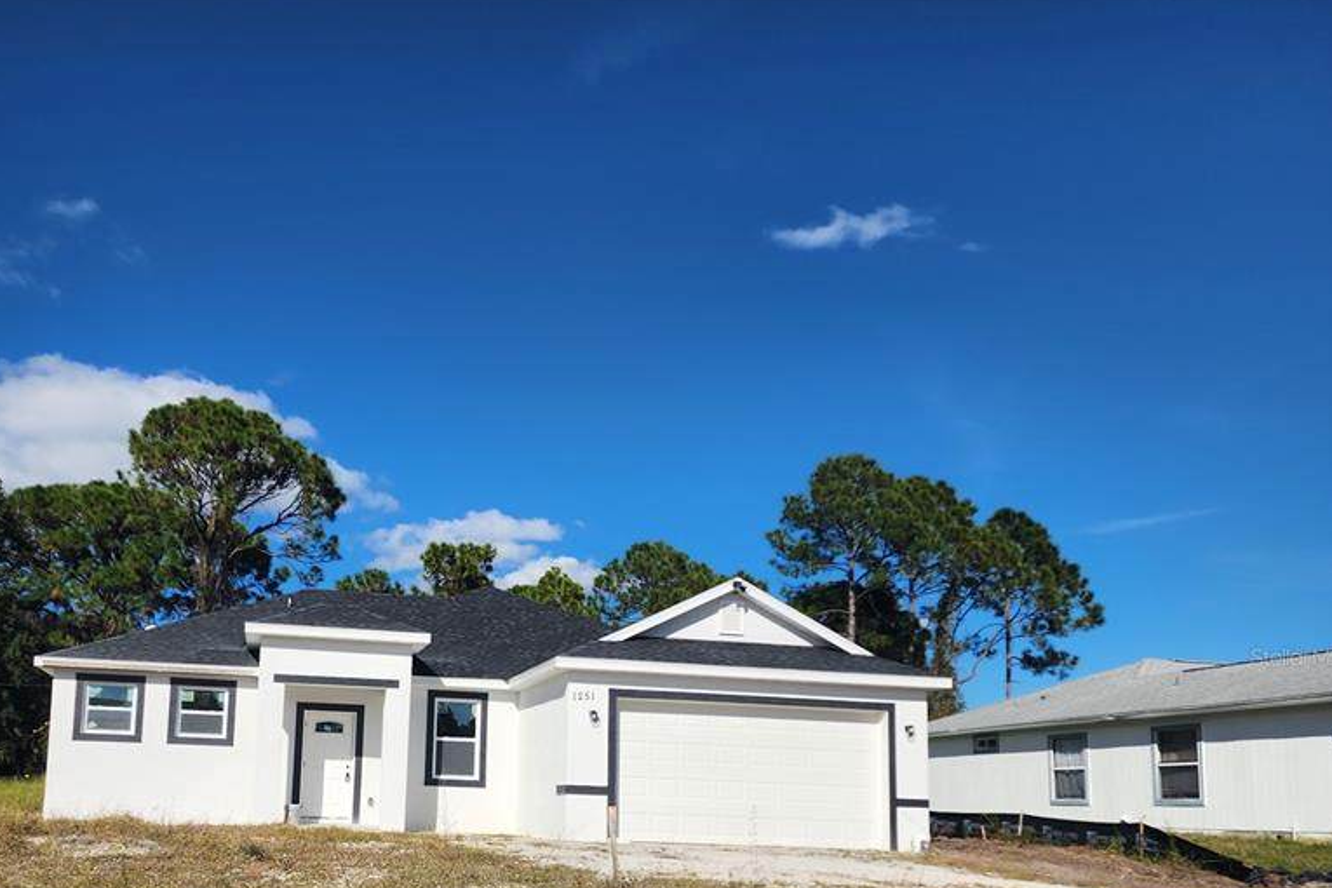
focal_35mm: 32
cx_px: 465
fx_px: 1184
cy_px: 656
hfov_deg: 57.7
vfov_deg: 40.1
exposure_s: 1/2210
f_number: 1.8
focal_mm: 6.4
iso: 12
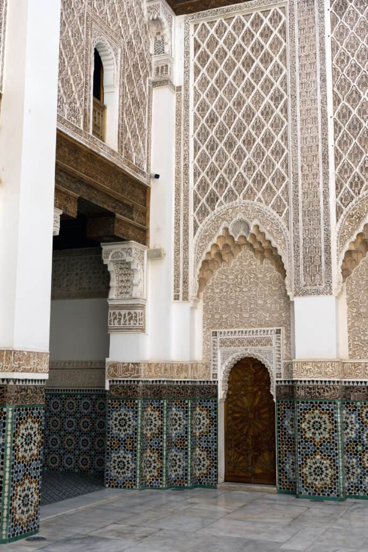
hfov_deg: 31.2
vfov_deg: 45.4
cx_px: 184
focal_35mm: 43
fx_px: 659
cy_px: 276
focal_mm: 43
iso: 160
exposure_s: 1/160
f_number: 9
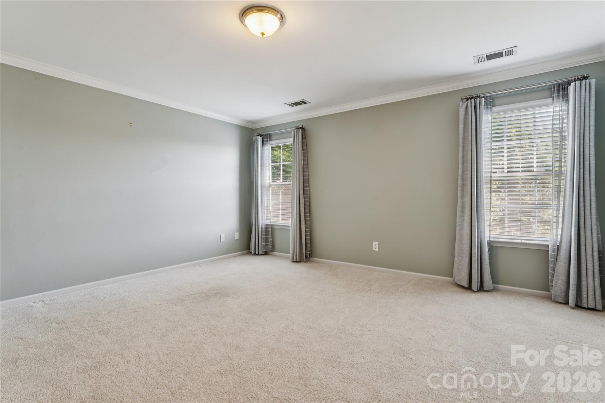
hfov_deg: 94.0
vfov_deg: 71.1
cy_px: 202
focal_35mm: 17
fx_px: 282
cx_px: 302
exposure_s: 1/2
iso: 100
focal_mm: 16.8
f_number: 13
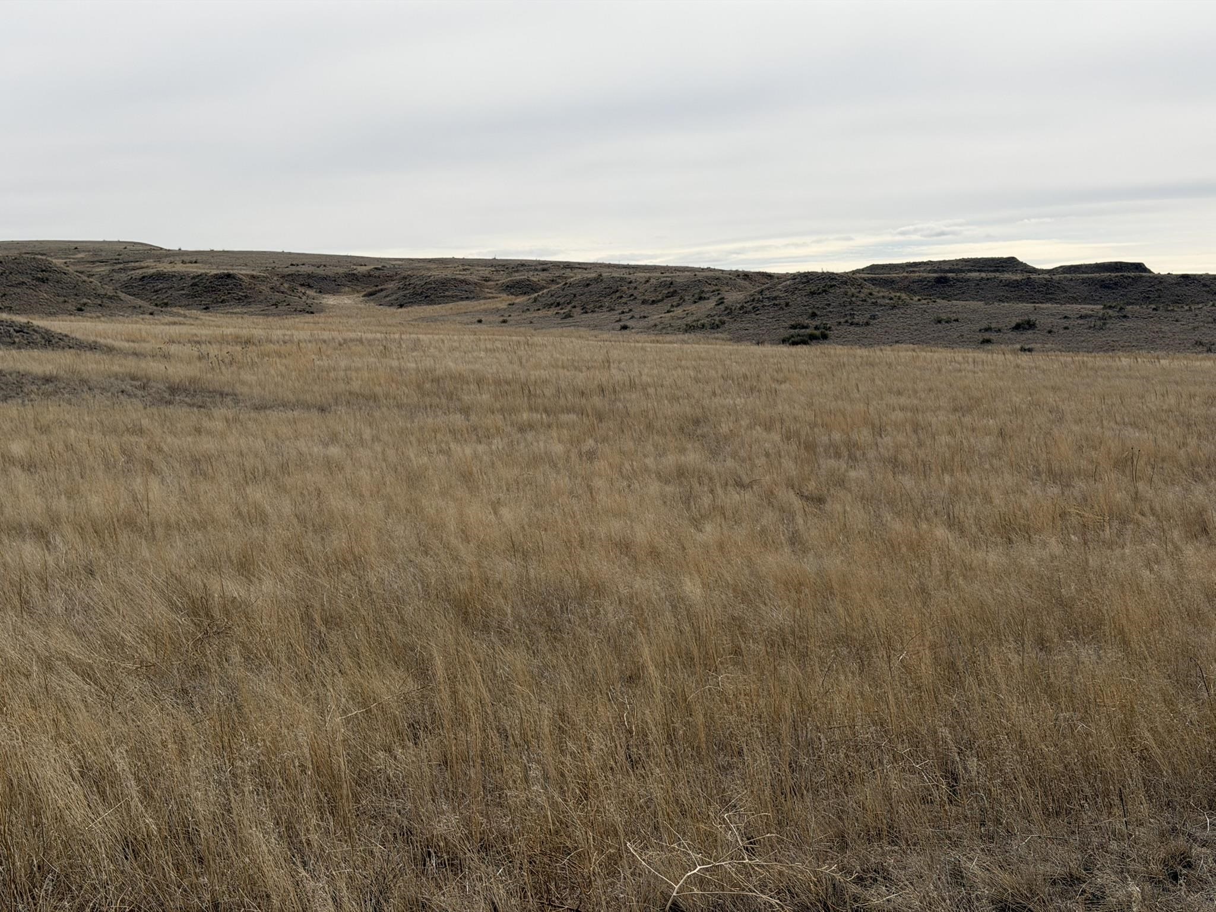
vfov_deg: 30.3
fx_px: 1686
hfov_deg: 39.7
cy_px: 456
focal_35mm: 48
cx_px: 608
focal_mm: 6.76
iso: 80
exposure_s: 1/9901
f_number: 1.78
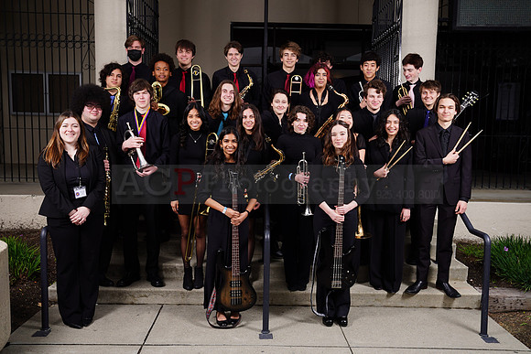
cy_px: 177
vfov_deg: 40.0
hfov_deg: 57.2
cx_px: 266
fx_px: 487
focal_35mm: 33
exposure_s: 1/200
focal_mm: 33
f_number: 6.3
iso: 100
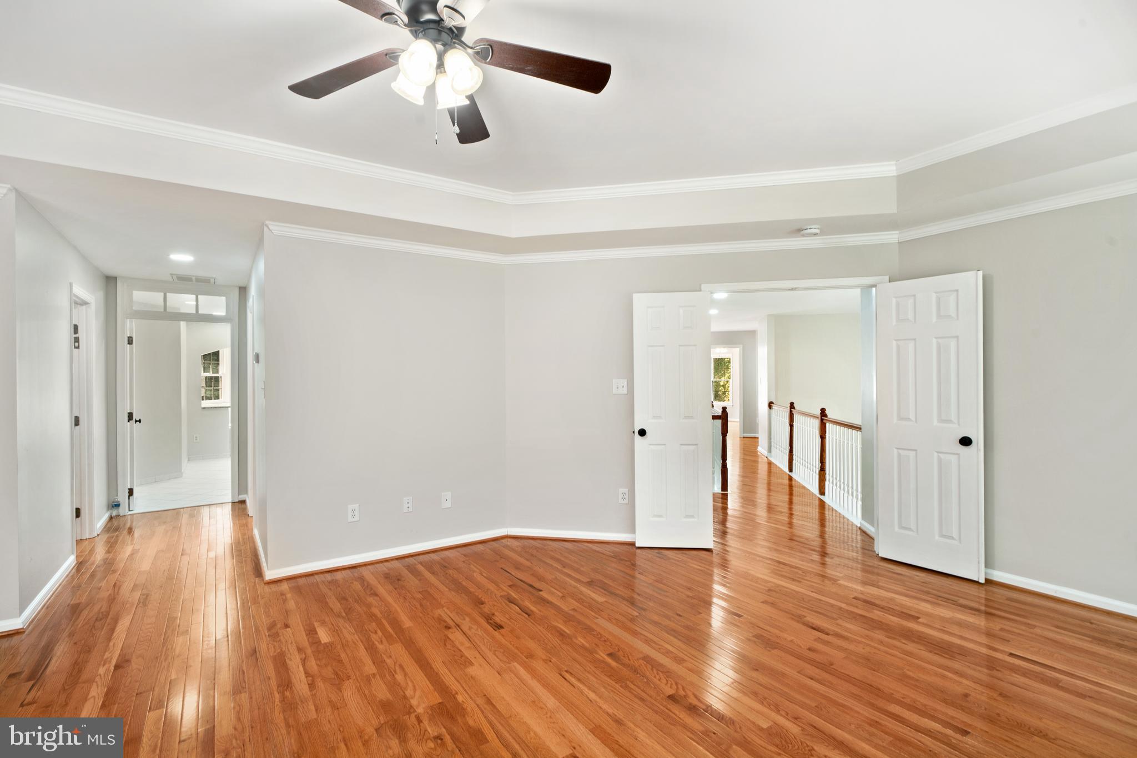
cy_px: 379
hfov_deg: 96.7
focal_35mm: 16
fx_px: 505
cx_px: 568
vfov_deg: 73.7
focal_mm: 16
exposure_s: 1/2.5
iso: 100
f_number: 9
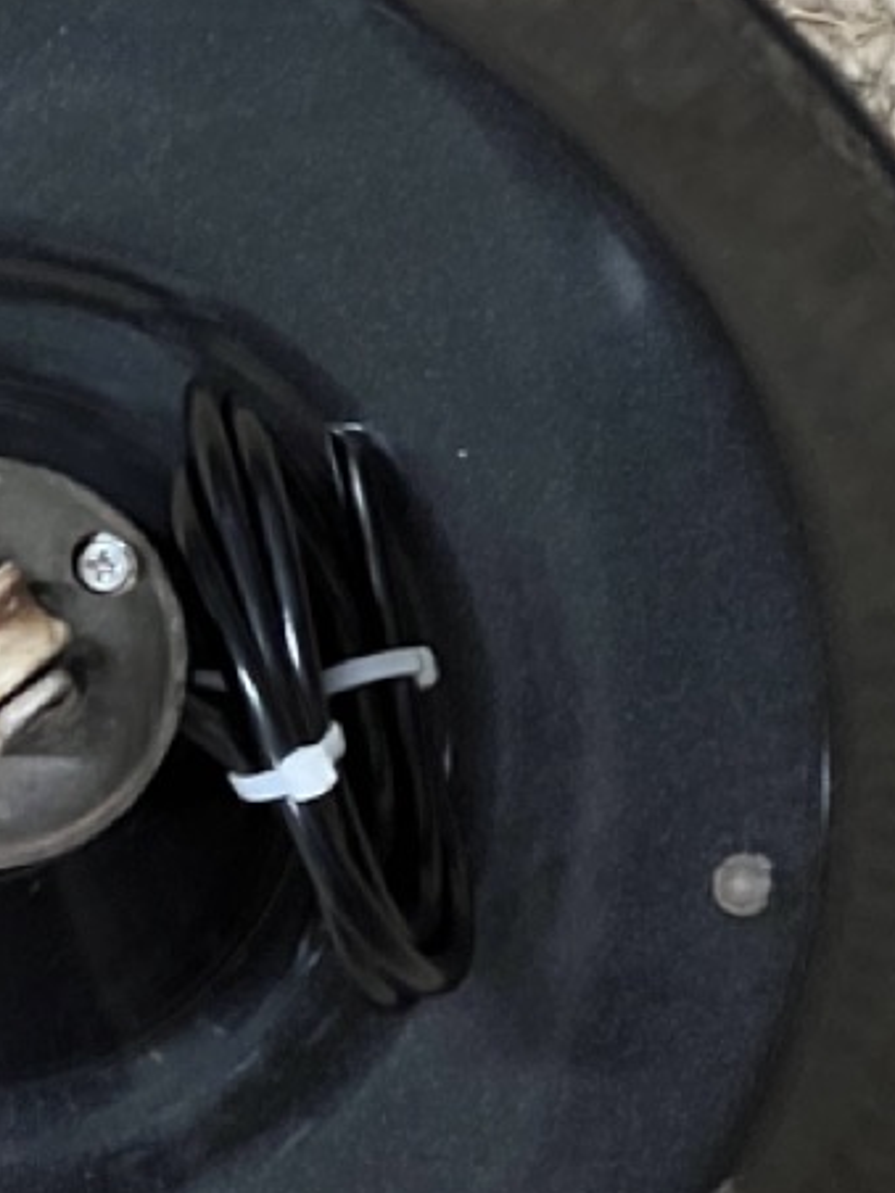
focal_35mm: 218
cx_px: -100
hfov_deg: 6.8
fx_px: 7515
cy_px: 681
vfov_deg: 9.1
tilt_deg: -84.5
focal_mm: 9
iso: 1000
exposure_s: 1/34
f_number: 2.8
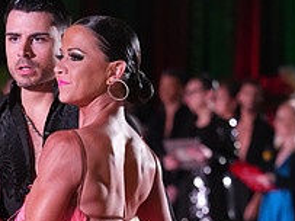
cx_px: 37
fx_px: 3296
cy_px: 349
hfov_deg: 5.1
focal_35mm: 387
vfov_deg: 3.8
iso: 4000
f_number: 4.5
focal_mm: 141
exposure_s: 1/200
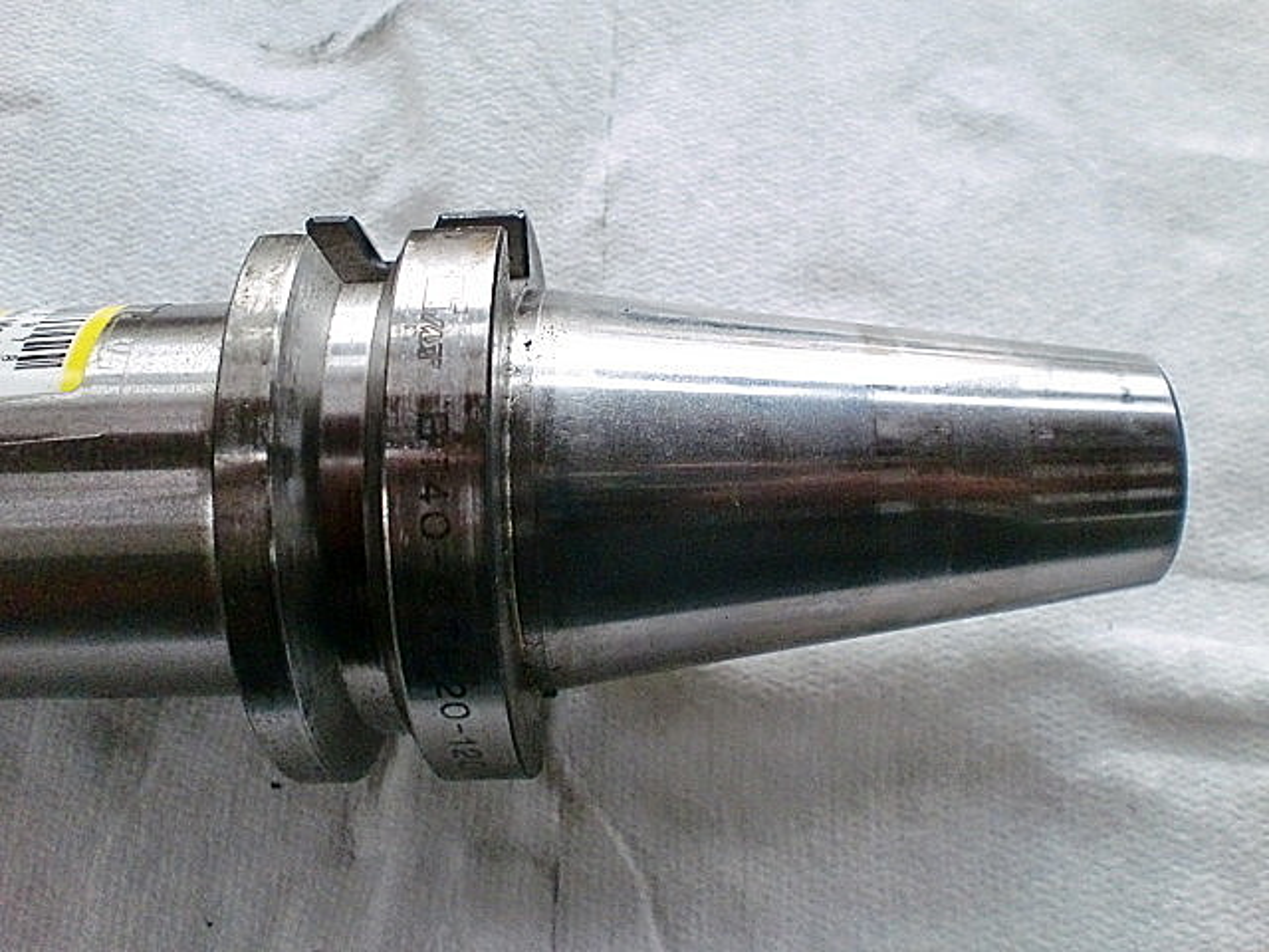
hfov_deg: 52.6
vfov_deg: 40.7
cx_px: 634
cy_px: 476
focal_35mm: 35
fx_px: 1283
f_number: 3.1
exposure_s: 1/60
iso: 500
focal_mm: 6.3
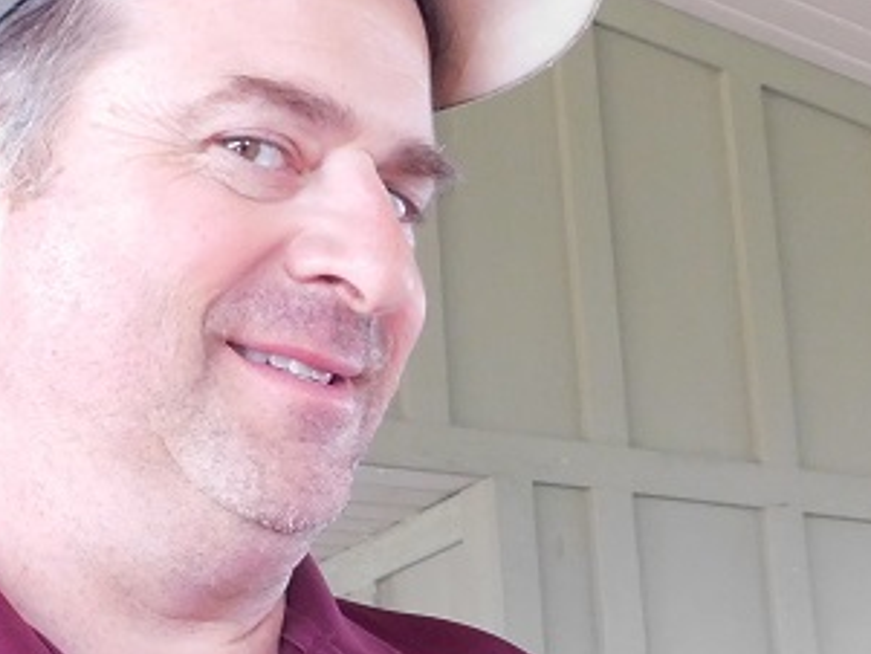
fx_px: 2316
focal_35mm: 92
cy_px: 457
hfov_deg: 21.1
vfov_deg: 16.0
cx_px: 229
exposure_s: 1/30
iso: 280
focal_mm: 5.3
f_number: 3.2
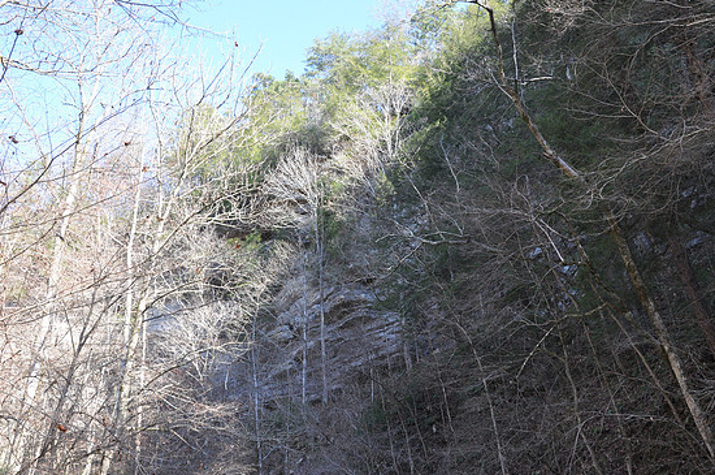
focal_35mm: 40
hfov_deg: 49.0
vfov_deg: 33.7
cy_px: 244
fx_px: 784
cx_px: 368
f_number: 8
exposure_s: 1/250
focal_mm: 25
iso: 800
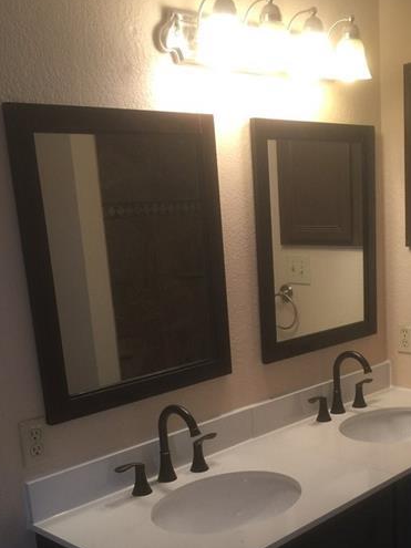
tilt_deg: -14.3
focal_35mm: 45
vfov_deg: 41.2
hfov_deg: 31.8
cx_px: 284
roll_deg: +2.0
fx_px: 713
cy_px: 393
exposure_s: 1/15
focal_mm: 4.15
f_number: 2.2
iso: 50
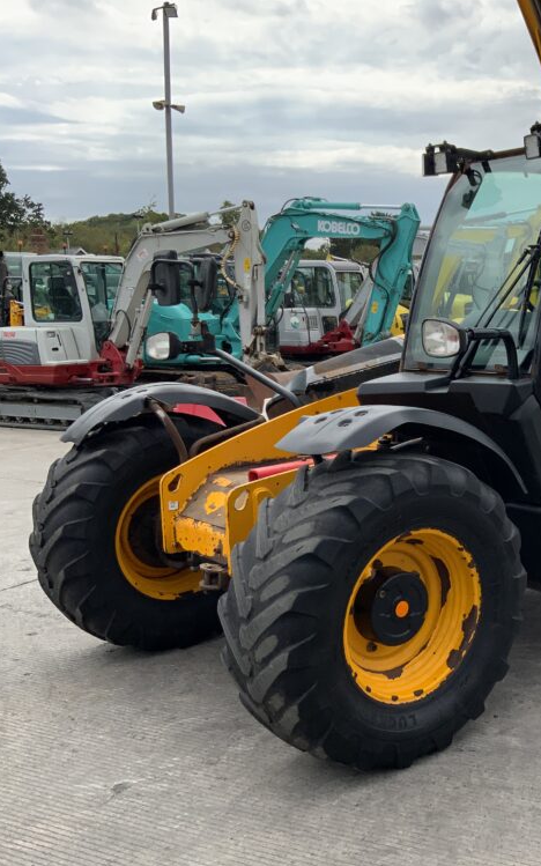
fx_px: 991
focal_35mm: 42
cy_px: 443
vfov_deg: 47.2
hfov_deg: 28.8
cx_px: 531
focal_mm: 3
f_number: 1.8
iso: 16
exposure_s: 1/1377
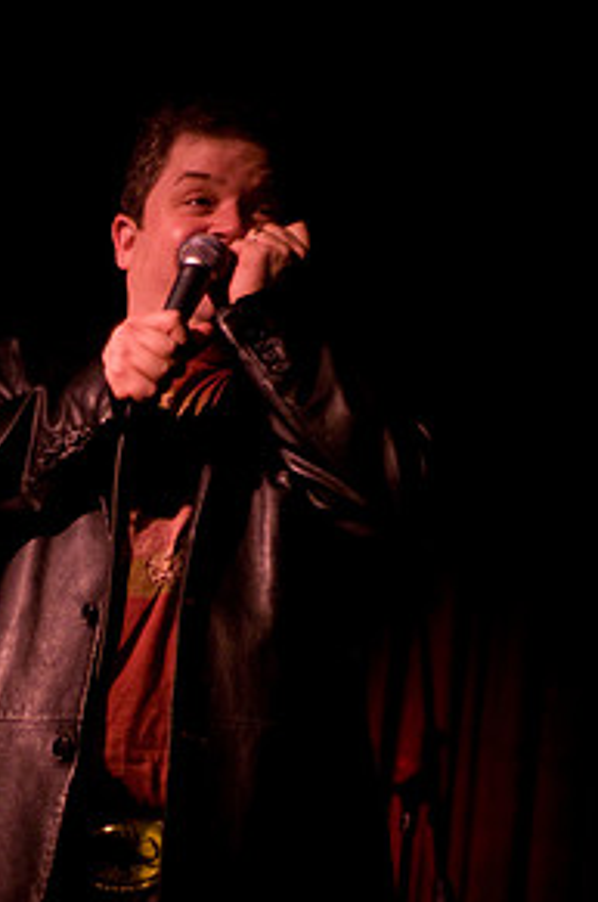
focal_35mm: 116
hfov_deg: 11.8
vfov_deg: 17.6
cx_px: 203
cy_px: 691
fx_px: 2900
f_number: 1.8
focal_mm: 50
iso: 1000
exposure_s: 1/250
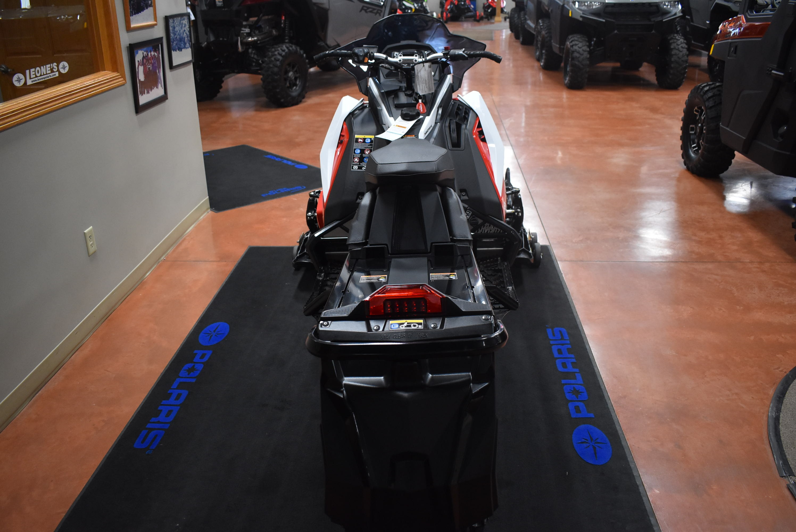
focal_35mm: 33
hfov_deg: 57.2
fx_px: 730
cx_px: 398
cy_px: 266
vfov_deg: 40.0
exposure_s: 1/125
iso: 1600
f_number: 3.8
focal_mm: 22
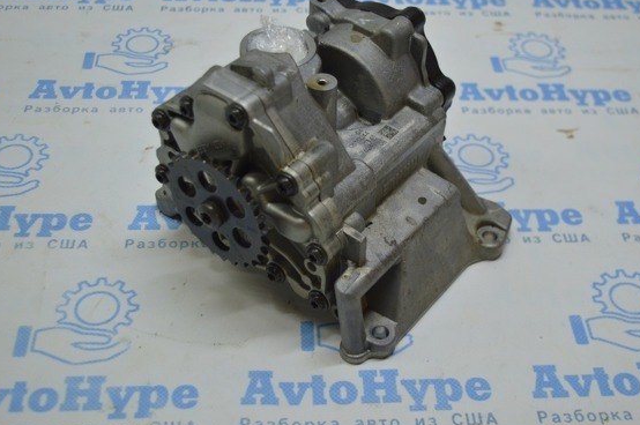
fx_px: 923
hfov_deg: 38.2
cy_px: 195
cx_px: 341
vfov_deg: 25.9
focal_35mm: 52
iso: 400
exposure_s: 1/100
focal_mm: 30
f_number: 4.2
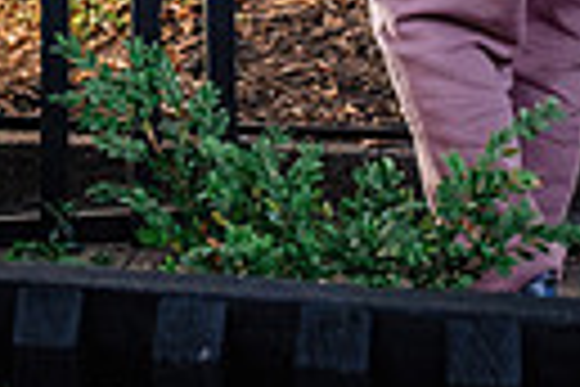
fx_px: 2030
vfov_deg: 10.0
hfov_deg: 15.9
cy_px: -416
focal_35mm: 126
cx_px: -13
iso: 400
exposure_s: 1/250
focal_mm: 18.7
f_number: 2.8
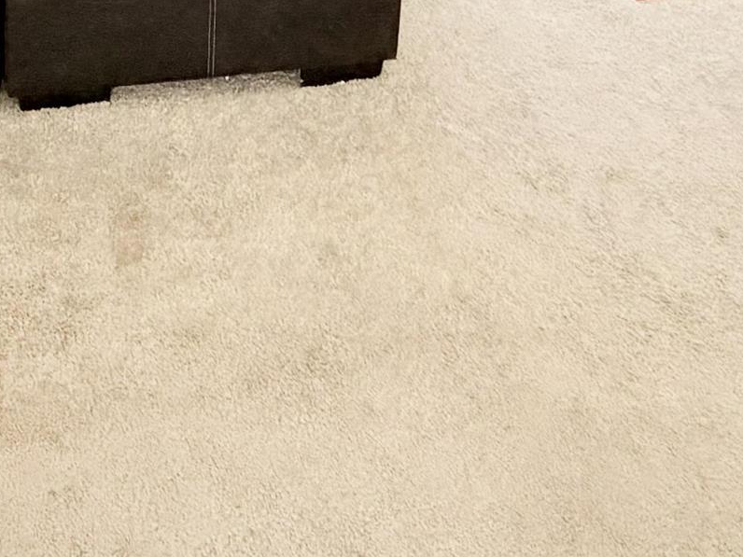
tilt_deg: -10.6
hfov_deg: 34.8
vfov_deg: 20.7
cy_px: -390
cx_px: 188
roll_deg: -0.6
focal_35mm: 54
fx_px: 1159
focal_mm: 2.22
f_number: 2.2
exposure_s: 1/60
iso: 320
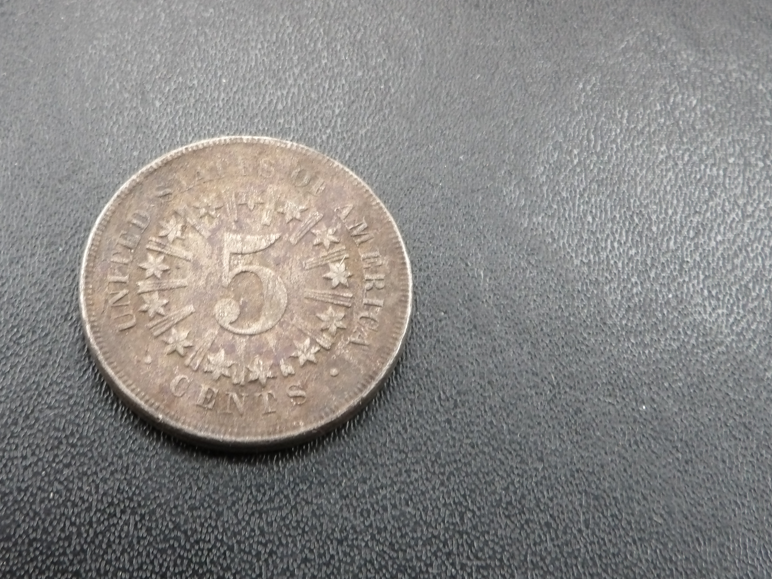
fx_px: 1383
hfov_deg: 31.0
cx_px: 275
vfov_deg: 23.6
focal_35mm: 62
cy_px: 271
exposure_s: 1/15
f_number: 4.9
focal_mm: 7.6
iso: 312
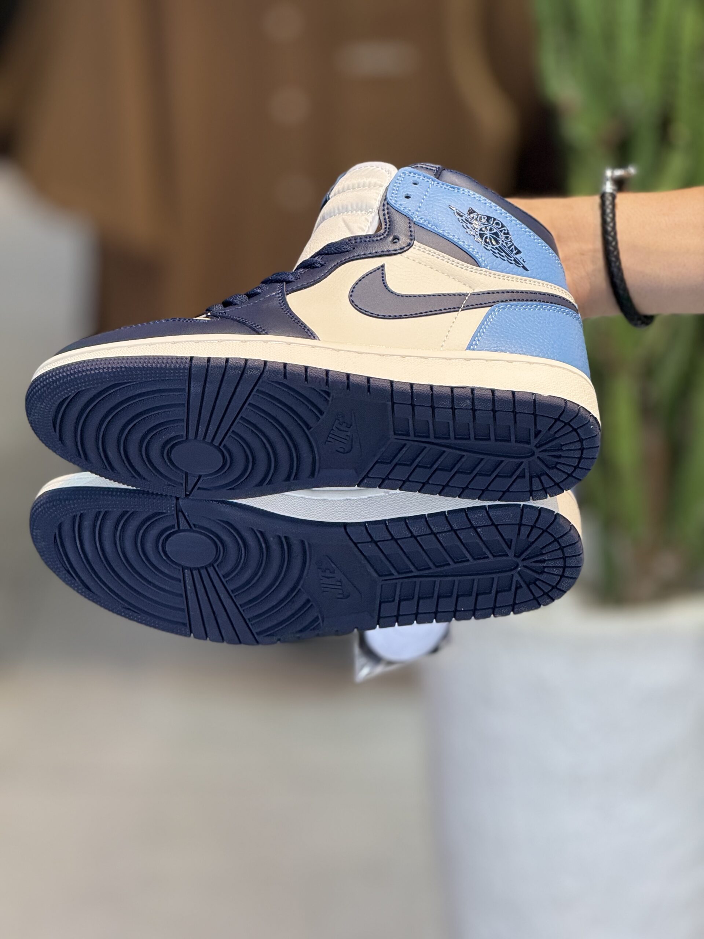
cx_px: 352
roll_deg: +0.3
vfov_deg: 16.4
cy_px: 470
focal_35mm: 120
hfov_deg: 12.3
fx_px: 3254
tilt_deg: -15.9
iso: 80
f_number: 2.8
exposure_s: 1/100
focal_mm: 15.66
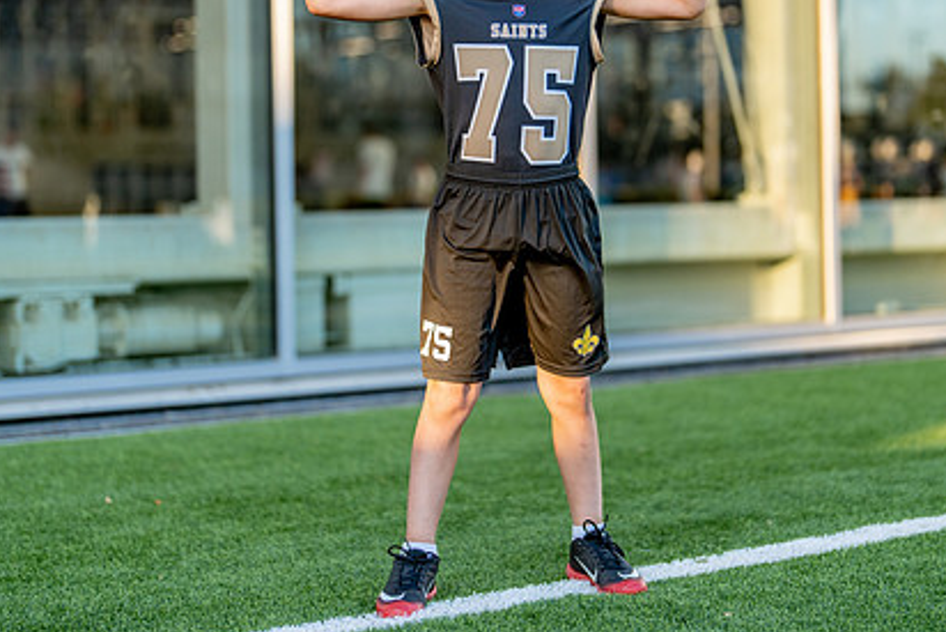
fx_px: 2155
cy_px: 176
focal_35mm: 82
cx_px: 529
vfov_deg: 16.6
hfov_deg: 24.7
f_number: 1.2
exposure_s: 1/1600
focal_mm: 50
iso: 200
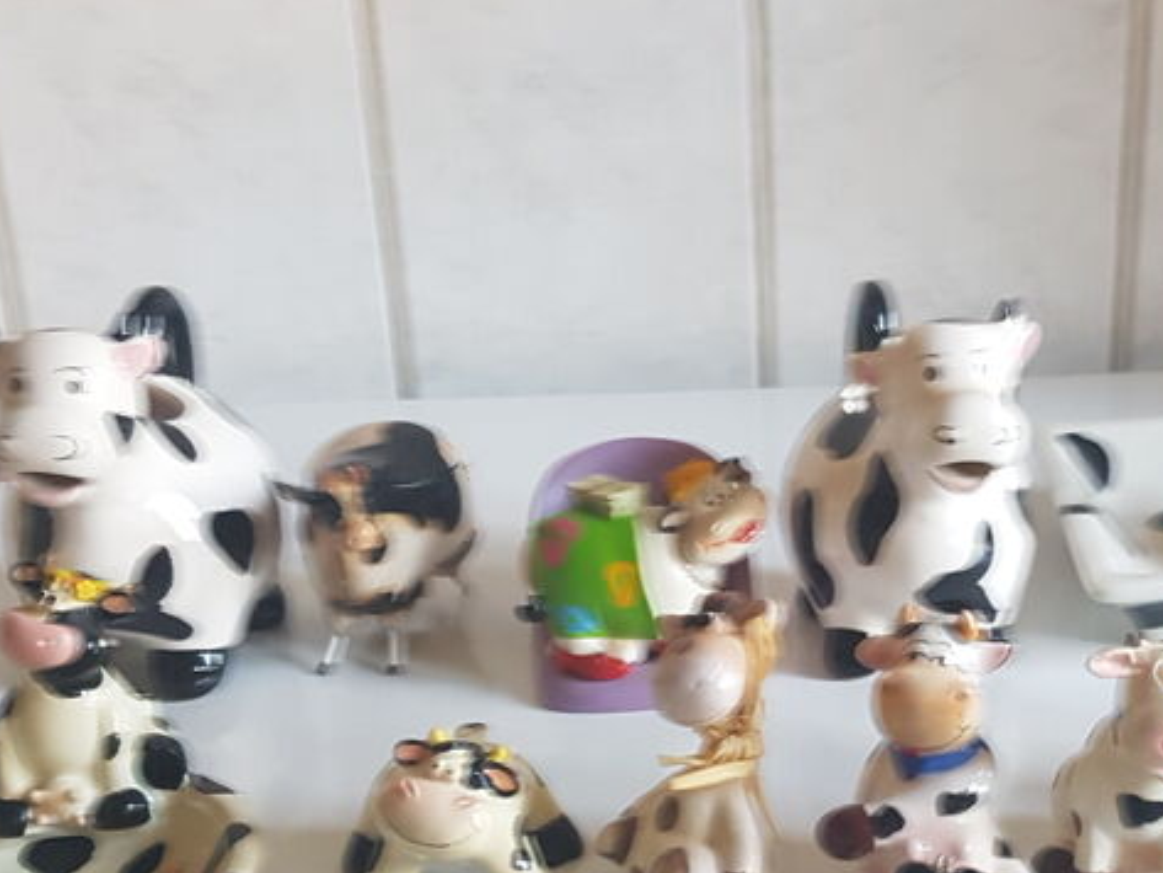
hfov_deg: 34.3
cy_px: 657
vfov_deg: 26.2
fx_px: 1848
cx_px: 853
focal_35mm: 55
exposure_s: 1/25
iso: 160
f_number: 1.7
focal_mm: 4.2
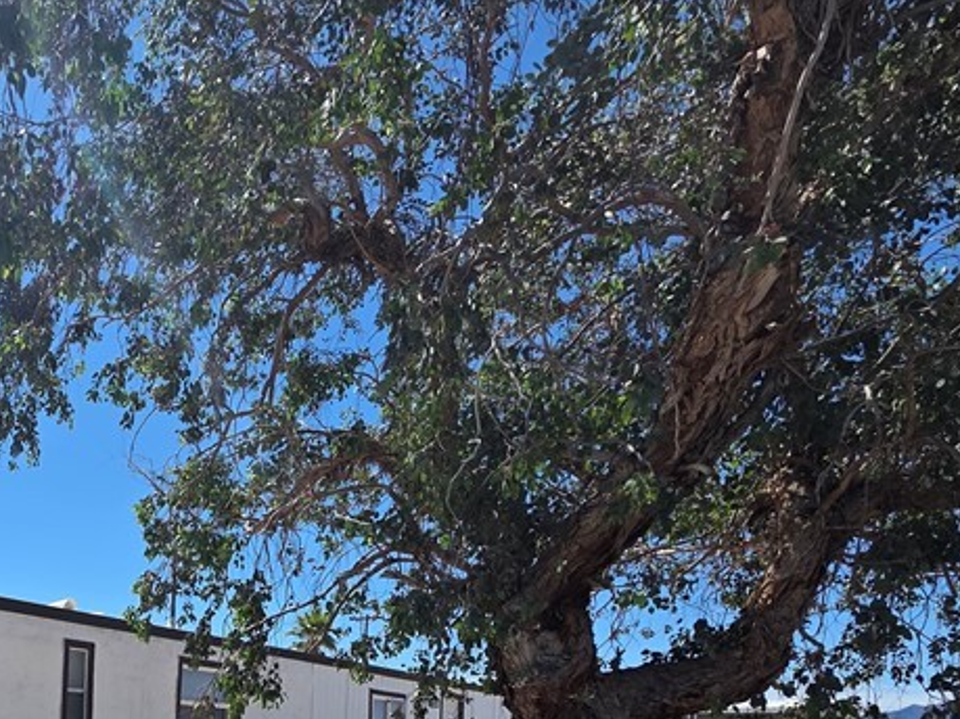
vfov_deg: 40.5
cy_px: 759
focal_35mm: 29
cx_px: 94
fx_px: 804
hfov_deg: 53.8
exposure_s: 1/2404
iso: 40
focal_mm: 2.2
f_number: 1.9
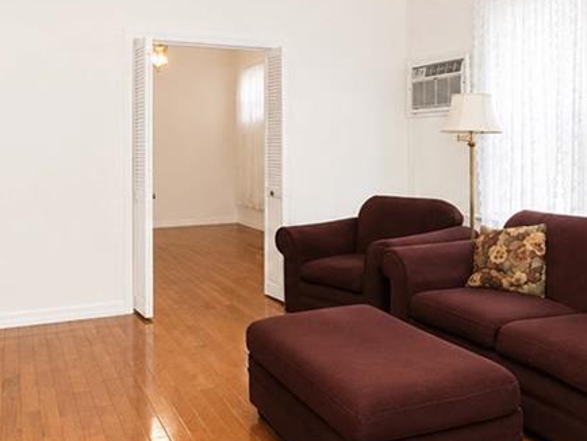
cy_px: 141
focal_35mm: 34
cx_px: 254
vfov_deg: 41.2
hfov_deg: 53.8
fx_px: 577
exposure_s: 1/60
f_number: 8
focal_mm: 10
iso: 2000
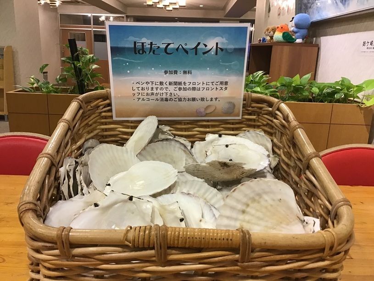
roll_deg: -2.8
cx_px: 187
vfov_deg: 45.4
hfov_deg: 58.4
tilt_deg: -14.9
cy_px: 140
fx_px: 335
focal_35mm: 31
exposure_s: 1/33
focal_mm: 3.3
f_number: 2.4
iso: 125
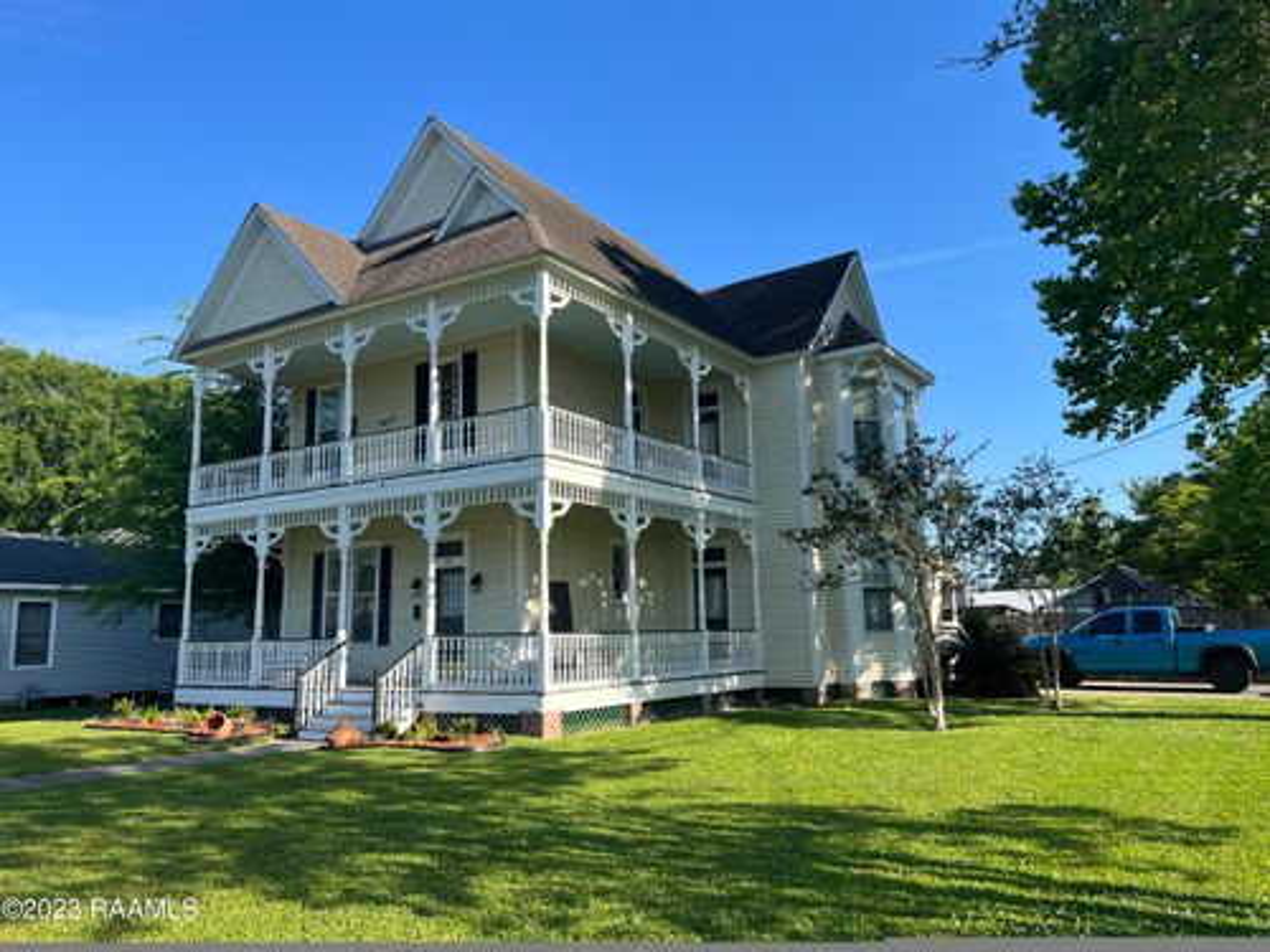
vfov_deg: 53.1
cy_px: 476
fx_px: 954
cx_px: 635
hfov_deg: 67.3
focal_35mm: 26
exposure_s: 1/2008
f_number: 1.5
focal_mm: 5.7
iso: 50
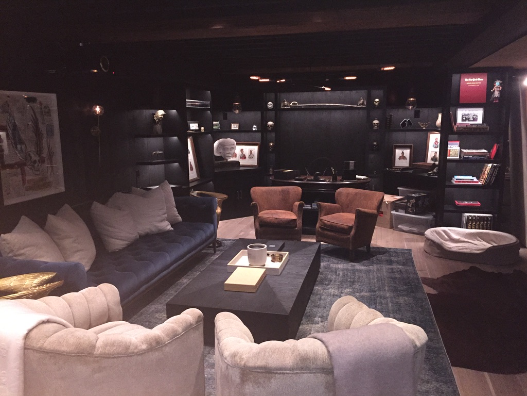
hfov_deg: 61.7
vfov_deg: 48.2
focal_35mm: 29
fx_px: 442
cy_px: 198
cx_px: 264
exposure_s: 1/16
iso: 320
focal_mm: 4.15
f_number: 2.2
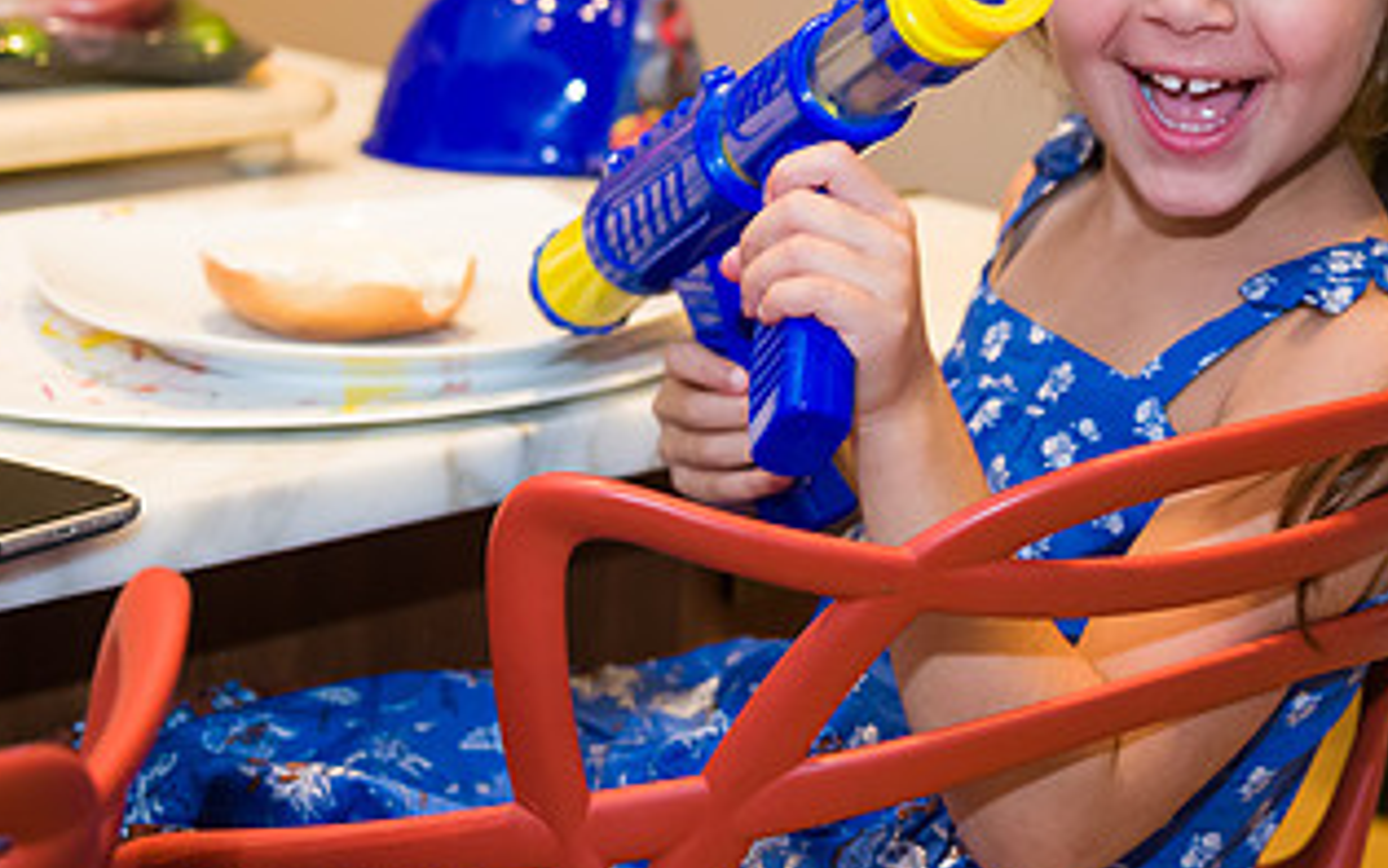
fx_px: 3632
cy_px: -4
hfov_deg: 21.1
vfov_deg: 13.4
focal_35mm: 96
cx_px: 1295
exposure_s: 1/125
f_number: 3.2
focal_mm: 38
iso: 1000
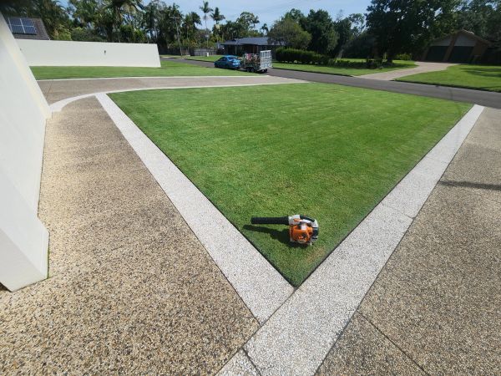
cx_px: 250
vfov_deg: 89.9
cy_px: 188
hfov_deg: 106.2
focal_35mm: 13
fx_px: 188
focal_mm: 2.2
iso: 50
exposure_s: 1/2985
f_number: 2.2
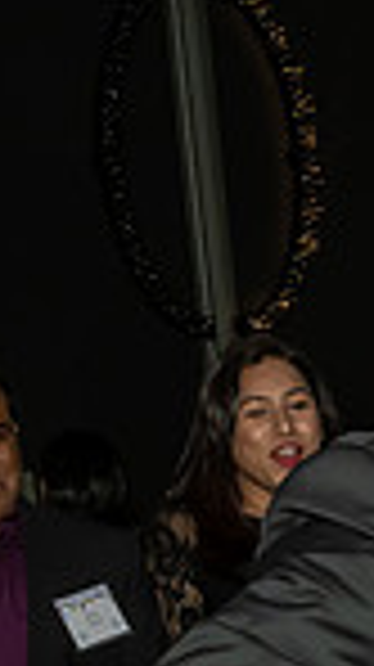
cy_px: 832
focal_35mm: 139
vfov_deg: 14.9
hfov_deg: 8.4
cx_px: 648
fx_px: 2456
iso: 1000
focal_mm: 17
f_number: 8
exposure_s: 1/250
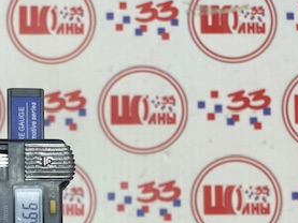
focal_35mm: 60
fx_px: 517
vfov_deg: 23.1
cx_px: 16
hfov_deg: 30.4
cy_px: 242
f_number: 1.6
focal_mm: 4.2
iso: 125
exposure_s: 1/100
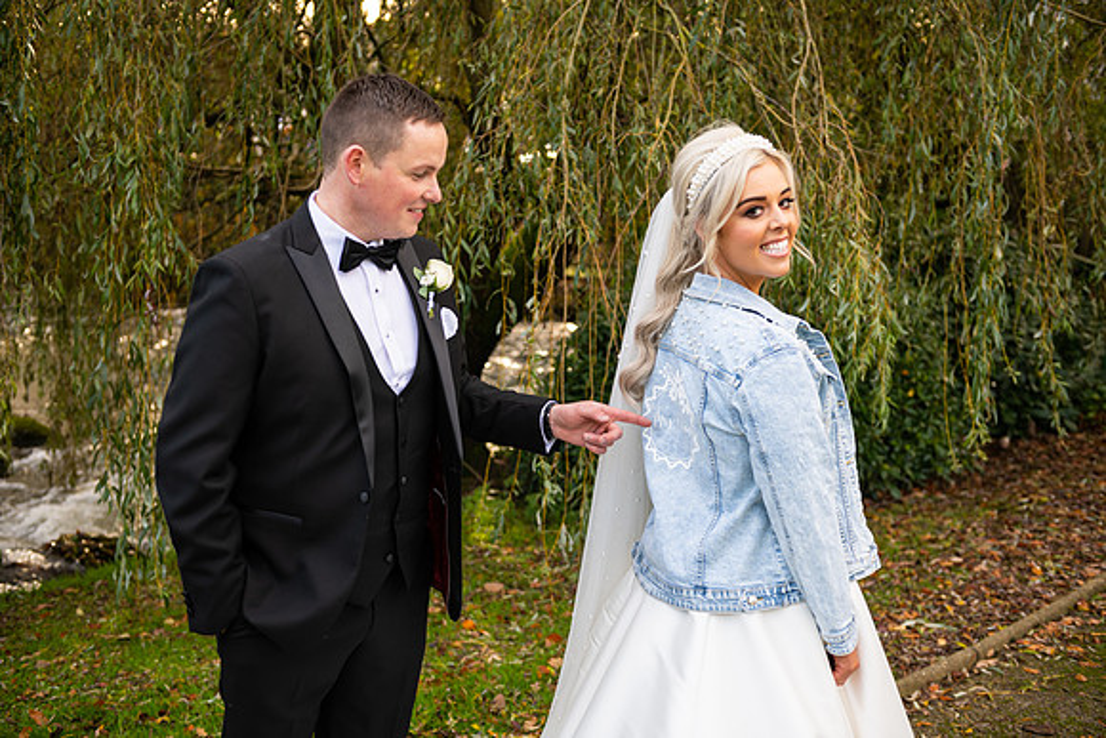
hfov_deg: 44.5
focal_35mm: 44
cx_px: 553
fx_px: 1352
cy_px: 369
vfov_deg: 30.5
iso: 160
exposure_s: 1/160
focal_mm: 44
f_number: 3.5
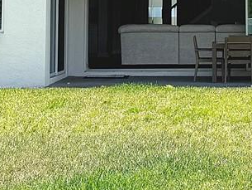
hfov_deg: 15.4
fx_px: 918
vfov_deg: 11.5
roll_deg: +0.6
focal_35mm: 126
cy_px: -49
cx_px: 240
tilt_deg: +4.1
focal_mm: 6.76
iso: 80
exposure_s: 1/4975
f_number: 1.78
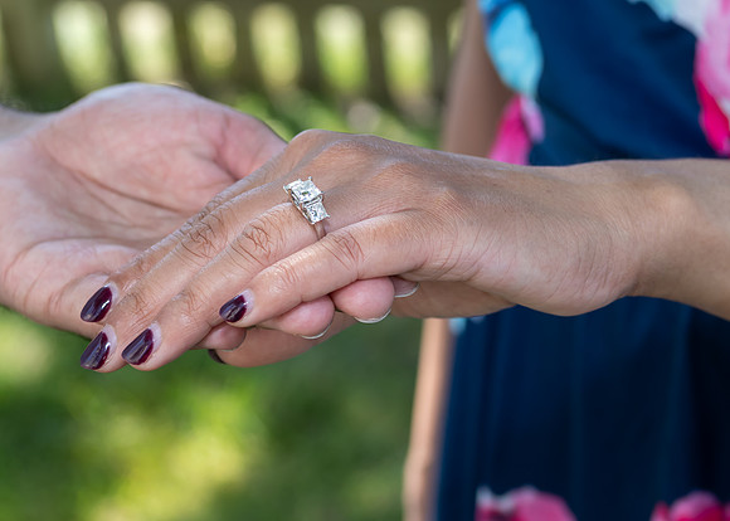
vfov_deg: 14.4
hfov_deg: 20.0
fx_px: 2068
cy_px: 243
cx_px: 454
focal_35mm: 100
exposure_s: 1/250
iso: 320
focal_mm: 55
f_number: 5
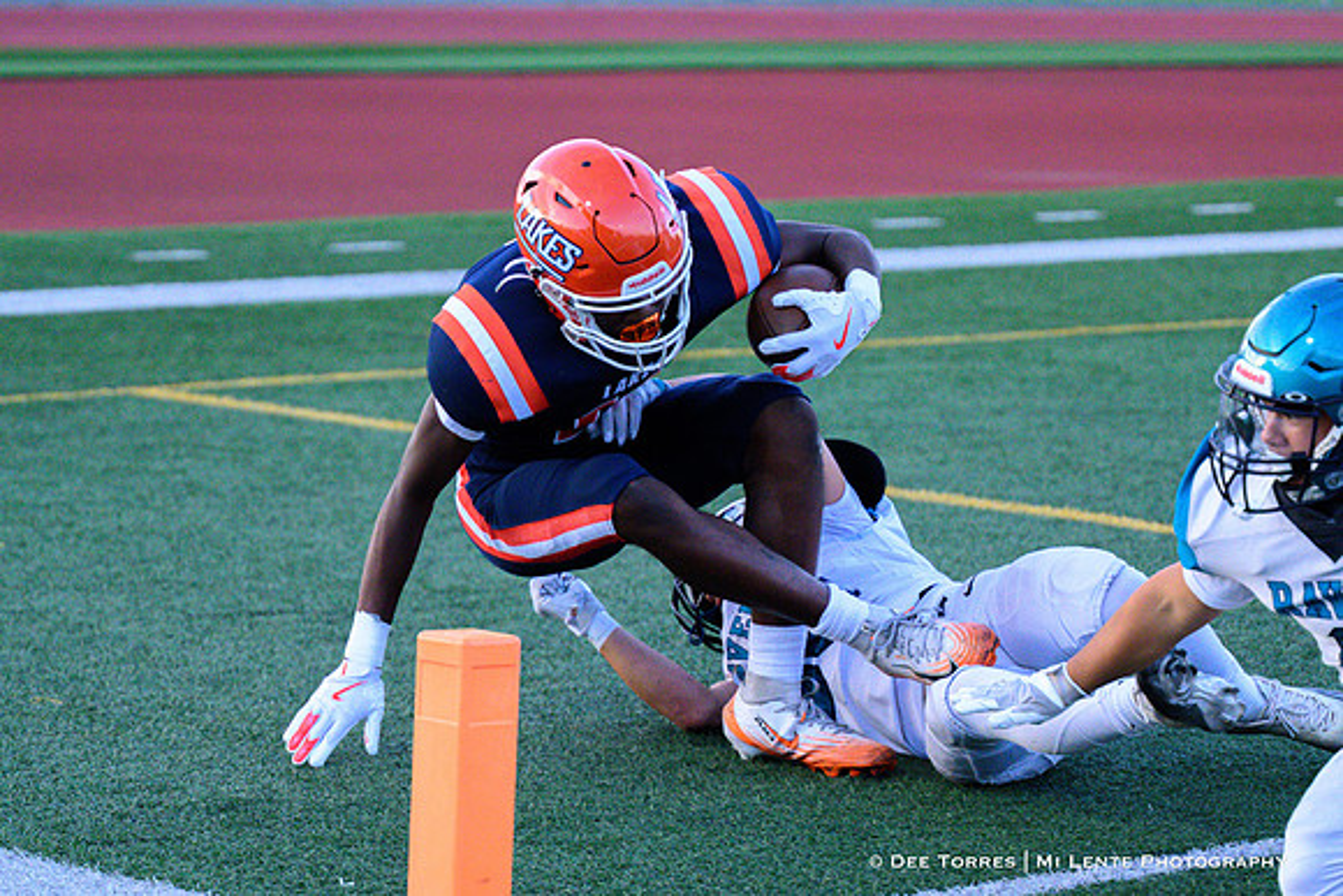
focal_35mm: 156
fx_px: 5803
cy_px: 579
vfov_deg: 8.8
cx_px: 674
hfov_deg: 13.2
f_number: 4
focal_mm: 115
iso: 5000
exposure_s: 1/1600
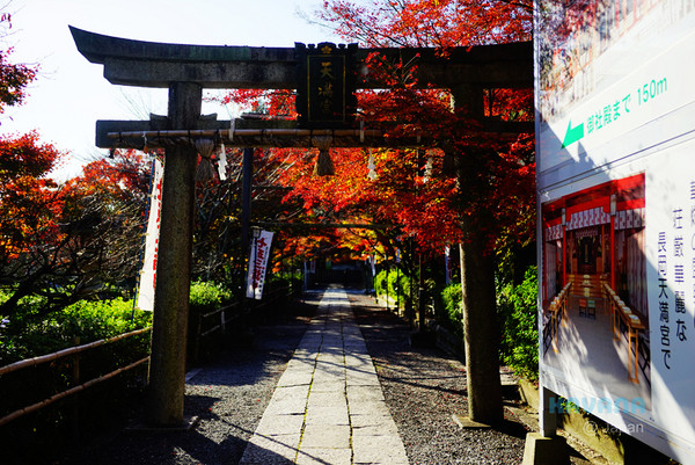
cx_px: 348
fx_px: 676
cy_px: 232
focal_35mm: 35
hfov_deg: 54.4
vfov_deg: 37.9
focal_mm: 35
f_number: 2.8
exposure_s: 1/1600
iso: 100
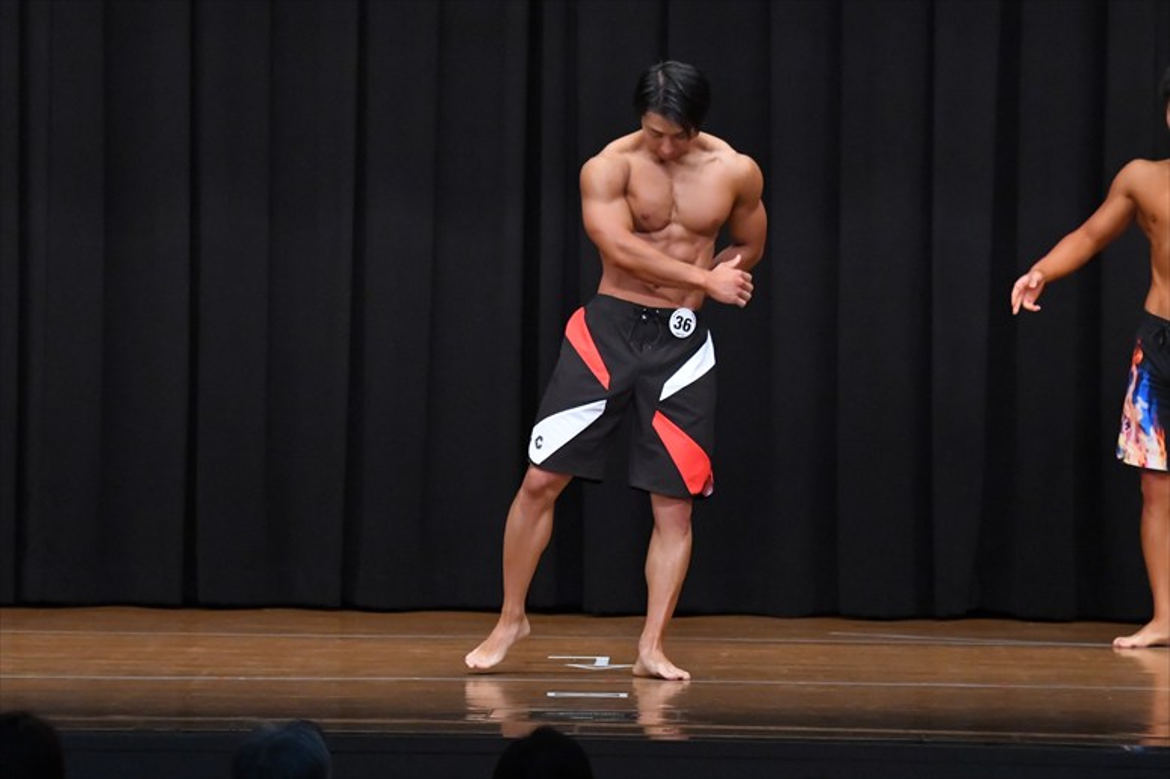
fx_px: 7309
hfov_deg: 9.2
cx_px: 585
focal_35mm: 225
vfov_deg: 6.1
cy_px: 390
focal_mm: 150
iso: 8000
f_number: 5.6
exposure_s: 1/400
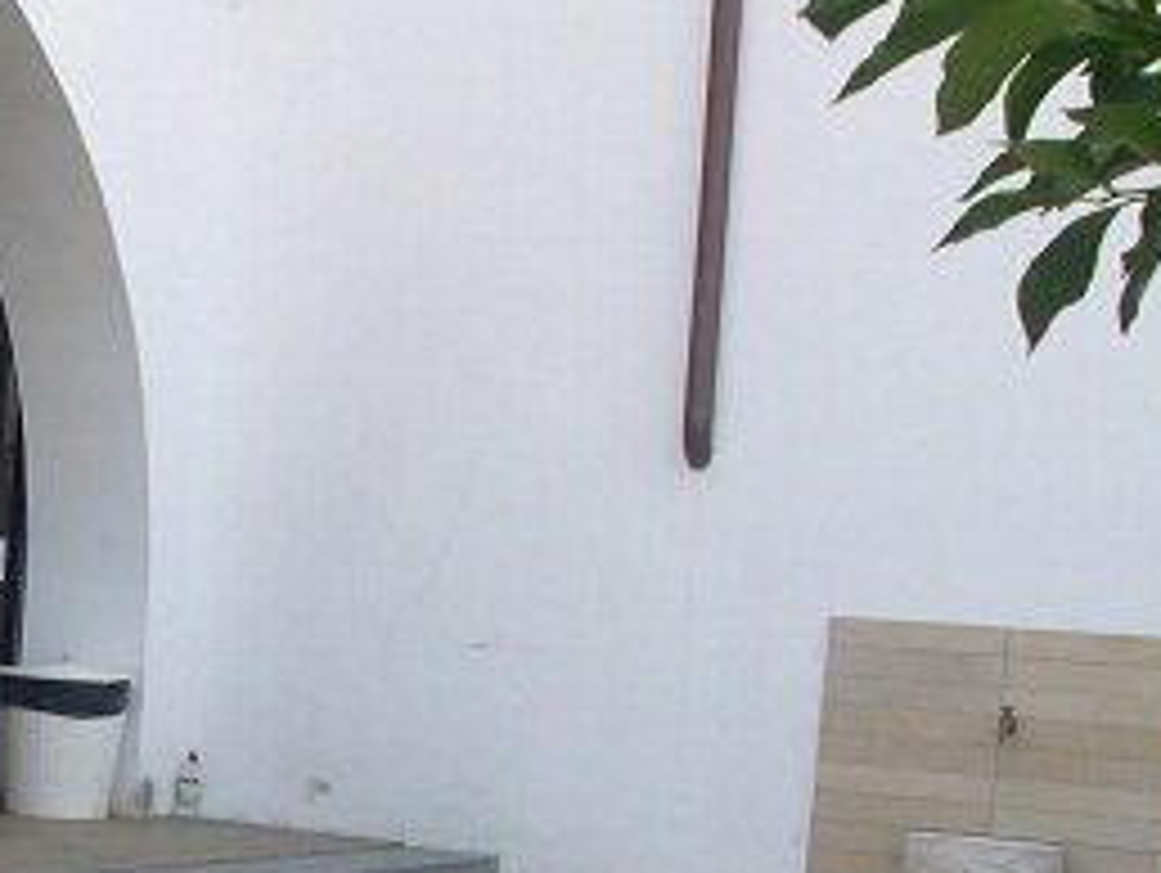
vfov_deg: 14.8
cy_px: 900
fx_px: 3290
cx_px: 122
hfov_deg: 19.6
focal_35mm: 98
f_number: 7.6
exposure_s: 1/30
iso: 100
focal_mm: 8
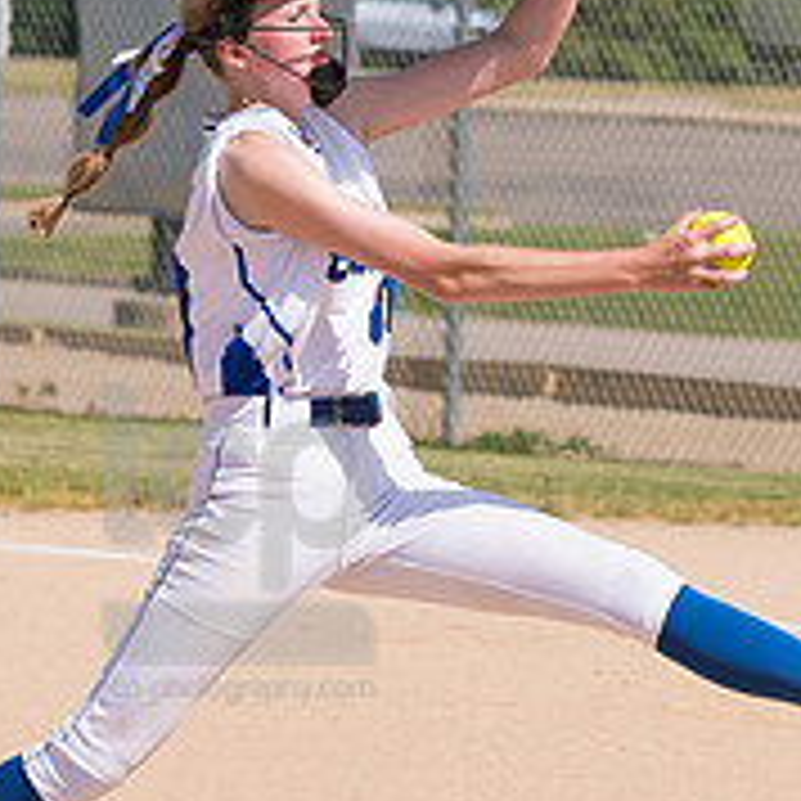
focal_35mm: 541
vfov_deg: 3.2
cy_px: 544
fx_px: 14163
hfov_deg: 3.2
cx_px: 238
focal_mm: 130
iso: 250
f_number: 5.6
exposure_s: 1/1600
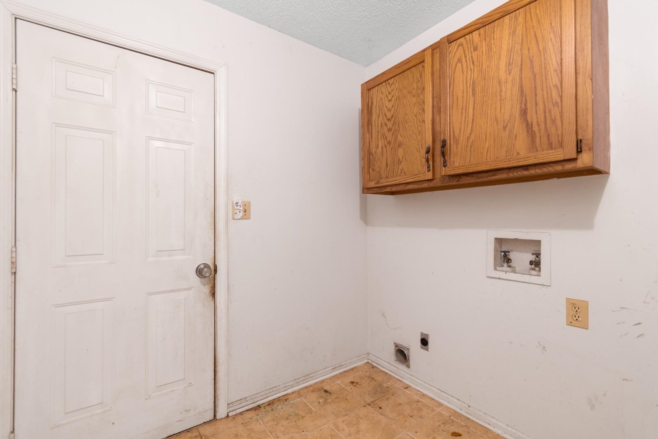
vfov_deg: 77.3
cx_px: 329
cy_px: 220
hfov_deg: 100.4
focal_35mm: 15
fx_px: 274
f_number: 4.5
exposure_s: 1
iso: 100
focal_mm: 10
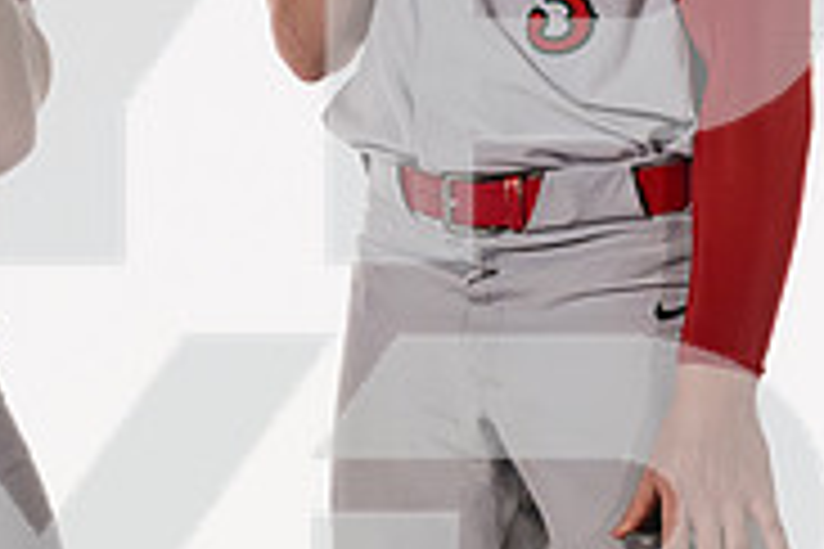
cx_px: 239
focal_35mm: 149
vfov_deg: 9.2
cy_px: 29
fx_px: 3410
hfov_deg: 13.7
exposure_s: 1/250
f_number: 8
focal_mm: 47
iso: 800
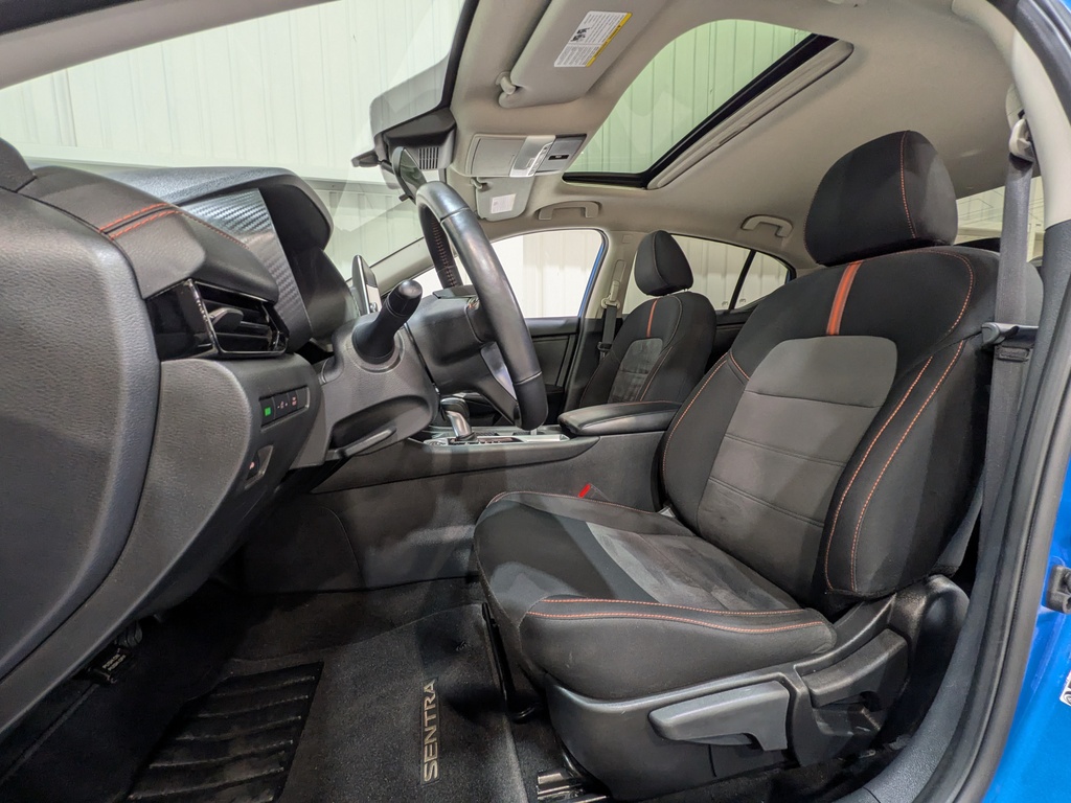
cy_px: 402
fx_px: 433
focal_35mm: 14
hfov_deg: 102.1
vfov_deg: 85.7
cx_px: 536
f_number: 2.2
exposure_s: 1/40
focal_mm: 1.83
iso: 111
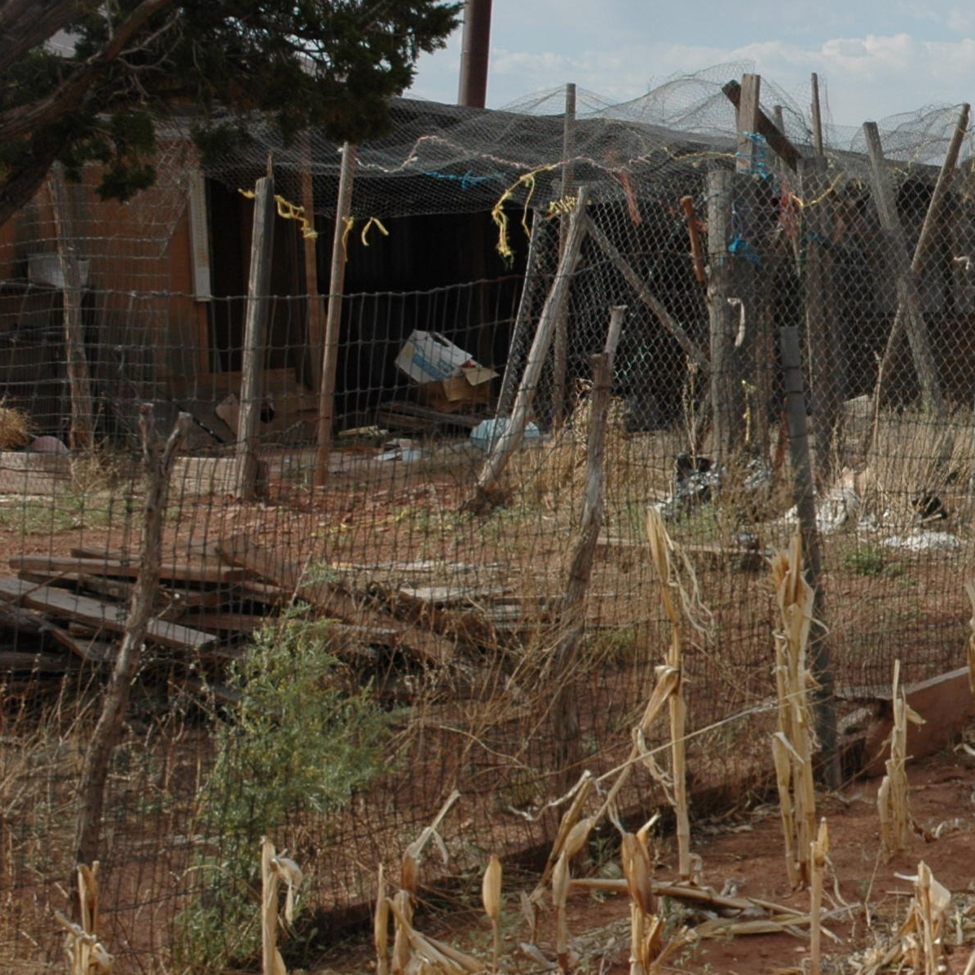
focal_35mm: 99
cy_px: 655
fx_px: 3157
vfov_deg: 17.5
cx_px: 1211
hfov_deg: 16.7
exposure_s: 1/320
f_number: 9
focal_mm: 31
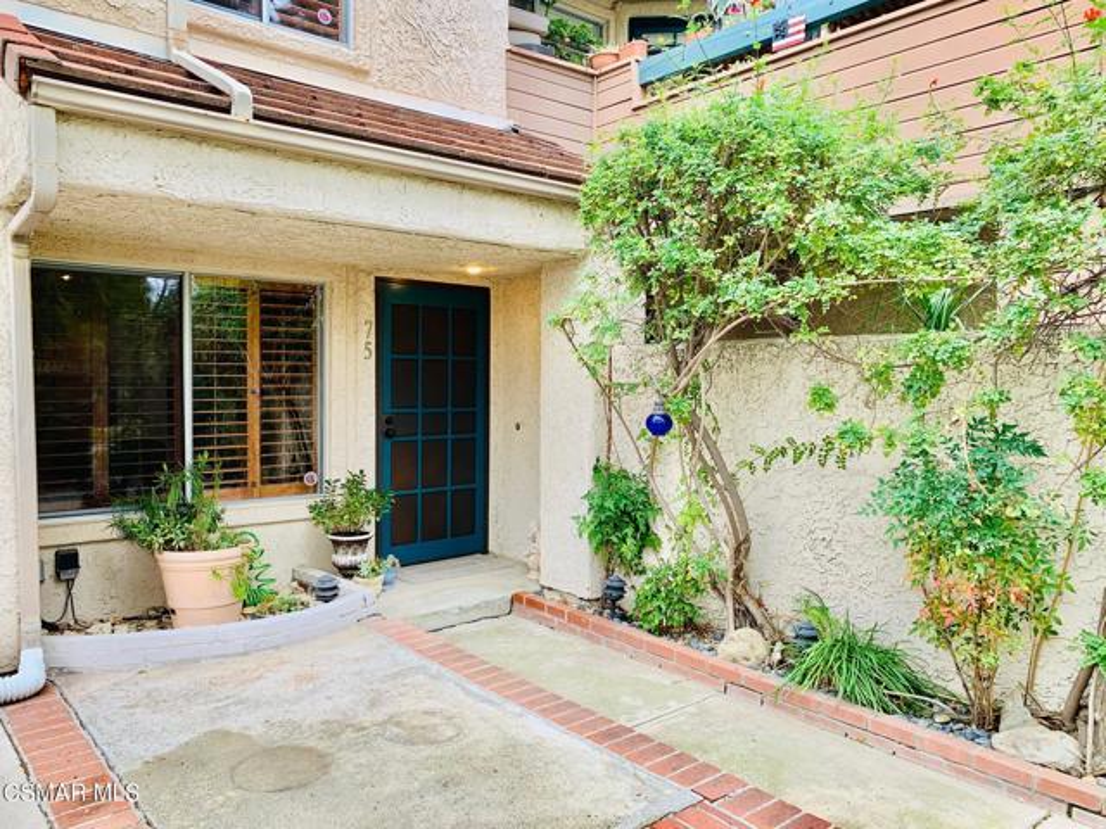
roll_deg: -1.1
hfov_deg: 67.3
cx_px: 553
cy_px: 414
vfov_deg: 53.1
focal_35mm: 26
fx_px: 831
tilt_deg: -2.7
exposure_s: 1/122
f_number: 1.8
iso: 32
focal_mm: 4.25
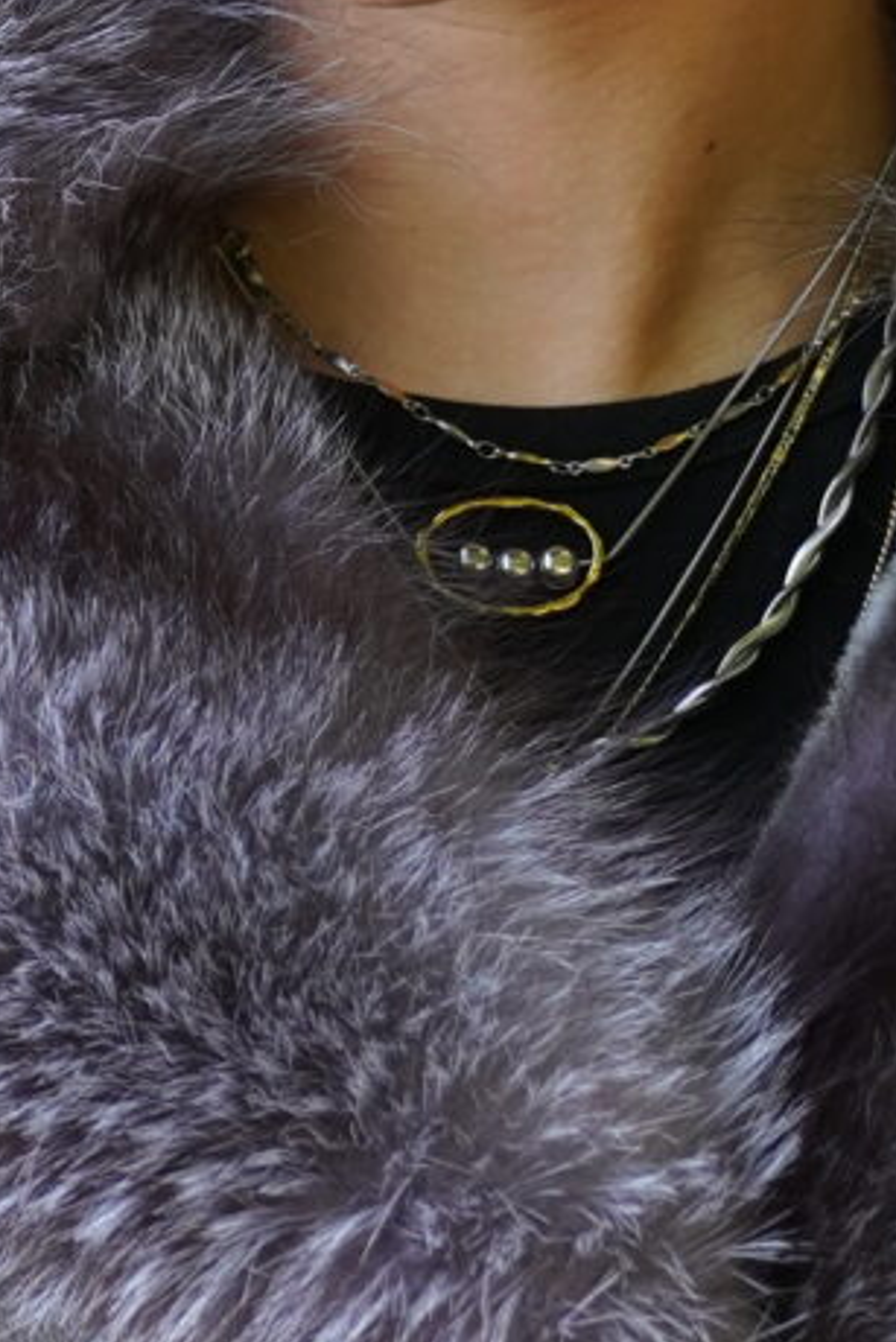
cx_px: 95
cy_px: 1625
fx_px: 21374
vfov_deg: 3.6
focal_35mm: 573
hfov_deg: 2.4
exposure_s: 1/320
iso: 320
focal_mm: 103
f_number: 2.8
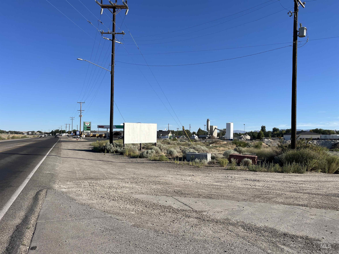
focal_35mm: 26
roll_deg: +0.7
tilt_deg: +2.6
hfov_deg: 67.3
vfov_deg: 53.1
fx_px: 255
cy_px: 127
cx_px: 170
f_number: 1.6
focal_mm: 5.1
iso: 50
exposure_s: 1/4149
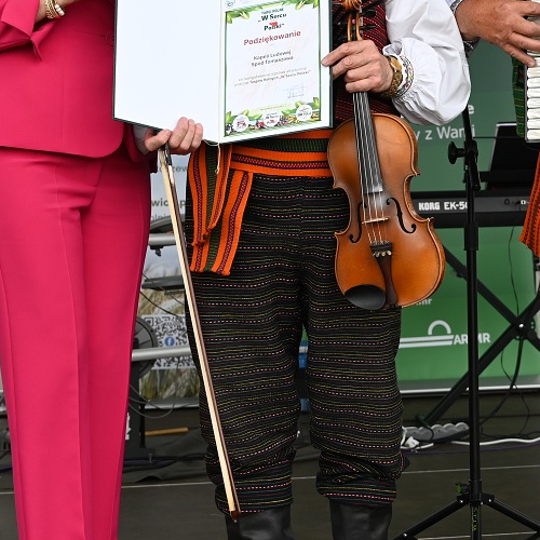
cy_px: 113
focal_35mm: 99
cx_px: 515
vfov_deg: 17.4
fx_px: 1747
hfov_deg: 17.2
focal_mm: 44
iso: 200
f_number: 5
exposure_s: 1/250
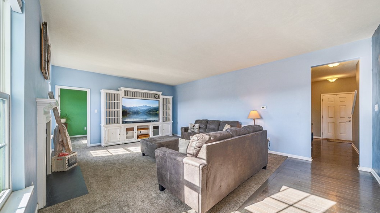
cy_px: 111
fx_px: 131
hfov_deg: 110.8
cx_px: 195
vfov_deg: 78.3
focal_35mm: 13
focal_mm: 12
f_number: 11
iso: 50
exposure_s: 1/6
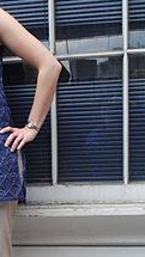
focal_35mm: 88
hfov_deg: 13.4
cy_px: 192
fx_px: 601
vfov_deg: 23.9
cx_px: -28
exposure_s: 1/125
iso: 200
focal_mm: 24
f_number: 5.6
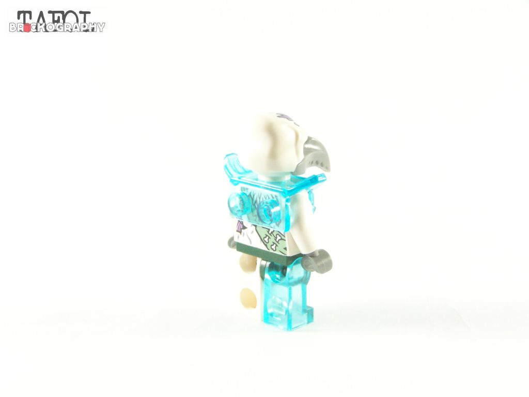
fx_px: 1253
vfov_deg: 18.0
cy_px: 198
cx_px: 264
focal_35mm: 82
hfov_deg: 23.8
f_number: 4
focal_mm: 13.7
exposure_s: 1/60
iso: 400
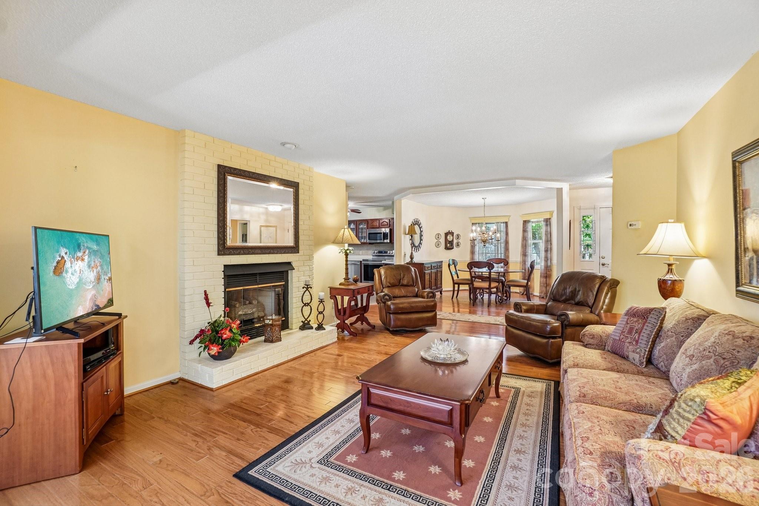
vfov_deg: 77.3
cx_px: 380
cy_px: 253
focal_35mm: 15
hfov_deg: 100.4
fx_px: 316
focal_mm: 10
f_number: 8
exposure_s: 1/5
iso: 400
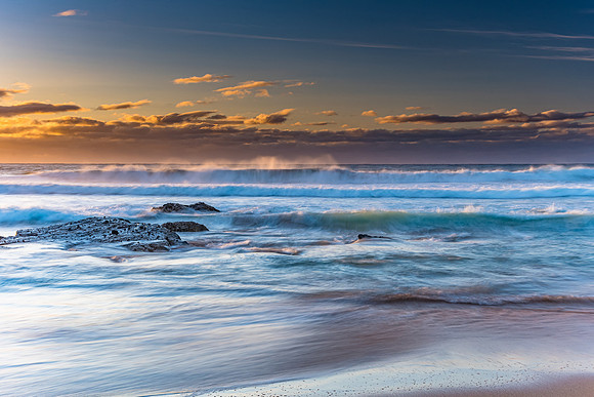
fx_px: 703
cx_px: 297
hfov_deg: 45.8
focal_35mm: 43
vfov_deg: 31.5
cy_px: 198
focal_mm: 28
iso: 64
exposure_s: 1
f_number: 13
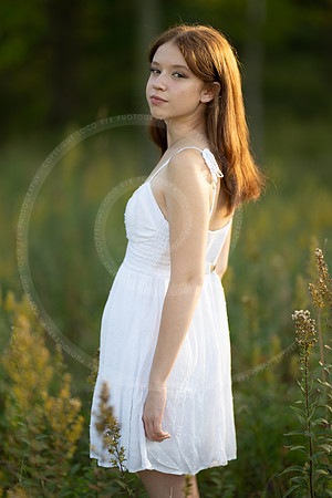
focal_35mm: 85
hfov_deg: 16.1
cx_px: 166
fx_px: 1176
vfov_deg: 23.9
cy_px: 249
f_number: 1.2
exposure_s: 1/1600
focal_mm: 85
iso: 160
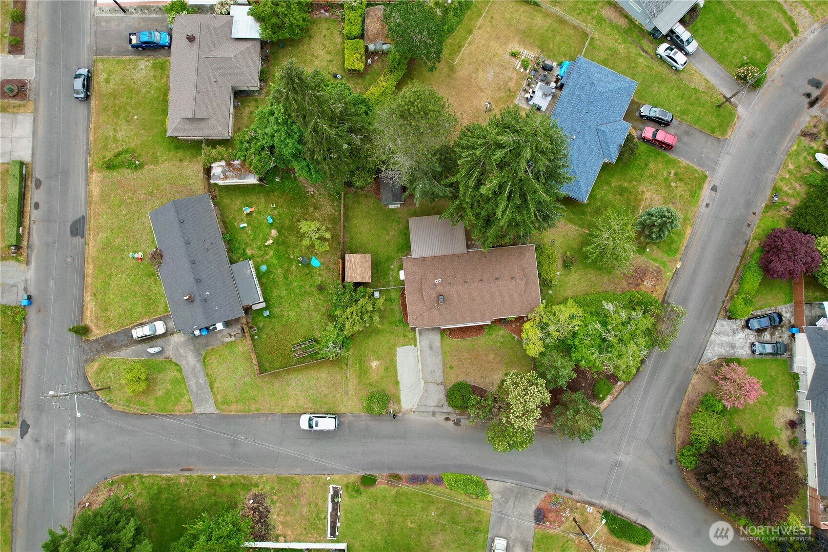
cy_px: 276
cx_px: 414
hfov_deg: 78.6
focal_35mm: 22
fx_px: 506
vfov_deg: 57.2
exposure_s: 1/500
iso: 100
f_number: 2.8
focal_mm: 8.38
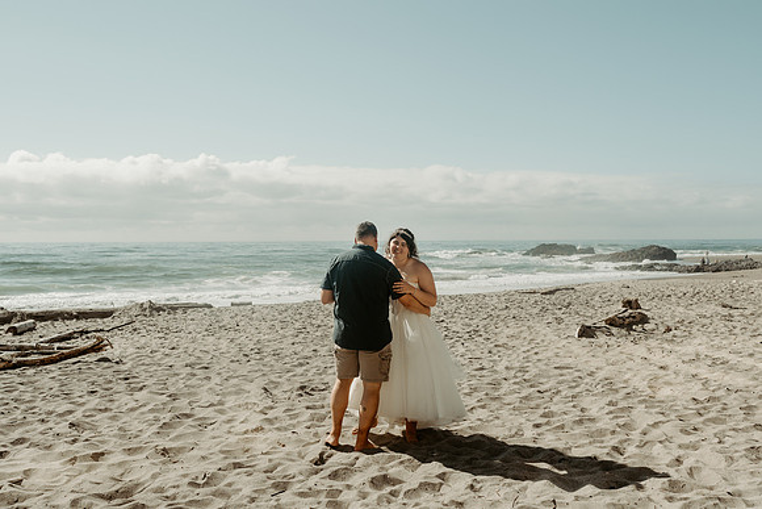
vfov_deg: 35.9
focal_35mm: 37
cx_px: 373
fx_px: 784
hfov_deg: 51.8
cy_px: 249
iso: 100
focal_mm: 35
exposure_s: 1/3200
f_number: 4
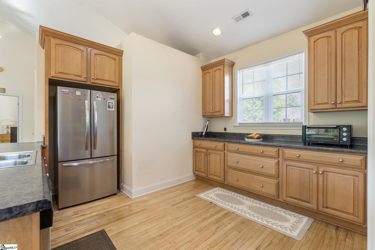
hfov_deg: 97.8
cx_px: 188
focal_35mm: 16
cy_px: 125
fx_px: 164
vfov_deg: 74.8
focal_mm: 15.7
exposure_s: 1/3
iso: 400
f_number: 6.3
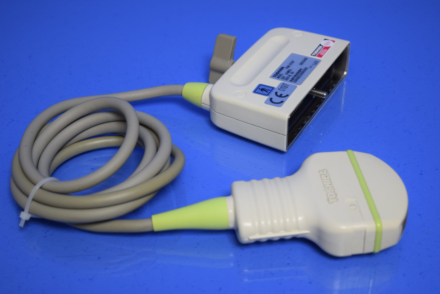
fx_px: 771
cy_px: 147
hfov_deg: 31.9
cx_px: 220
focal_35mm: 63
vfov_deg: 21.6
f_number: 5
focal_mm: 42
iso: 450
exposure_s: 1/60
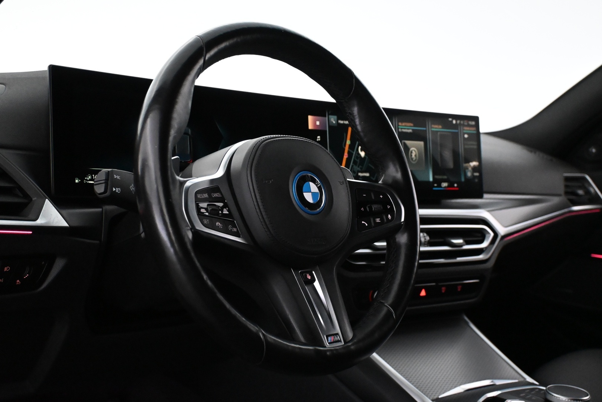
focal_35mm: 42
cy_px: 201
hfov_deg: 46.4
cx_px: 301
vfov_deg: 31.9
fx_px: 702
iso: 6400
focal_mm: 28
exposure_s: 1/60
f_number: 4.5
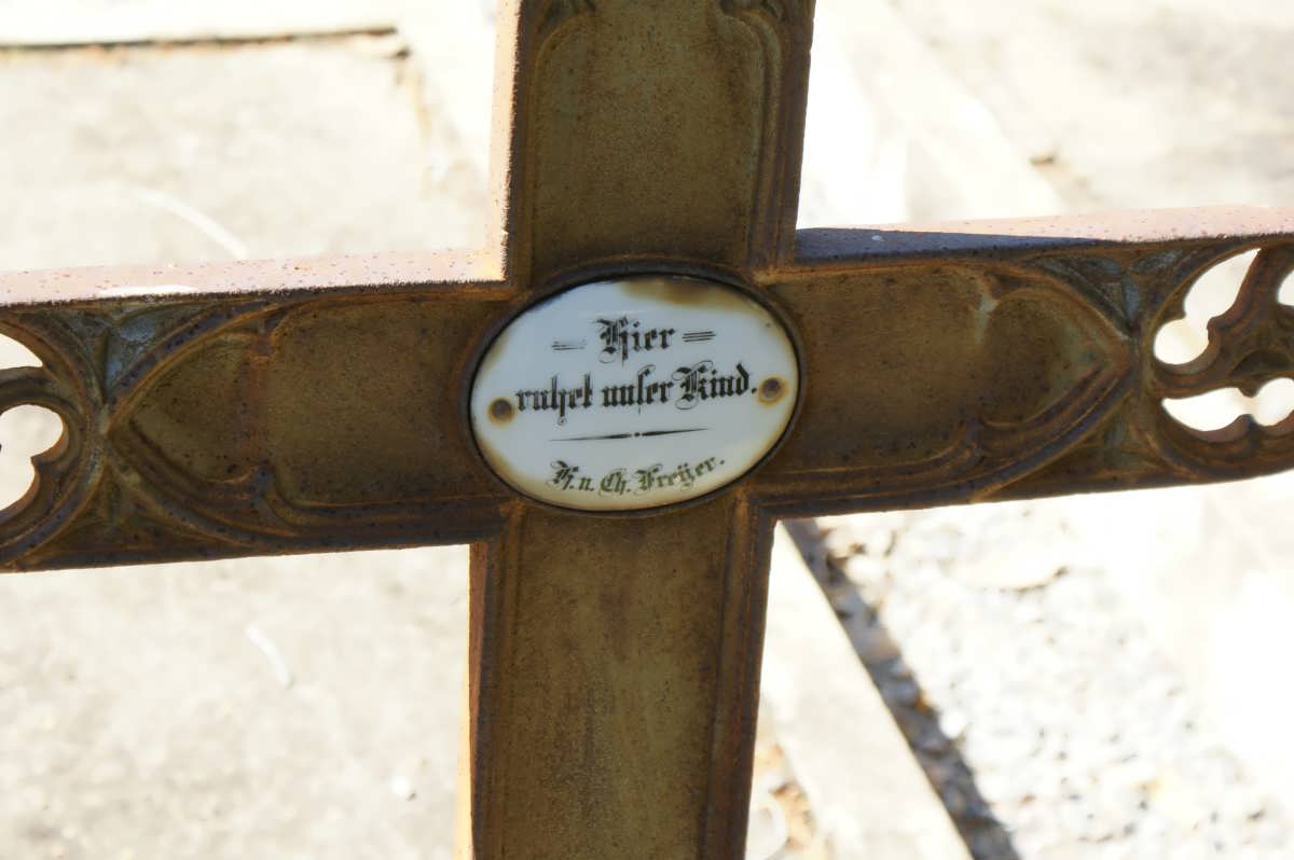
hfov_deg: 22.6
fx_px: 3232
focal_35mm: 90
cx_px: 647
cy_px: 430
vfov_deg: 15.2
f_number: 7.1
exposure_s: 1/125
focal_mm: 60
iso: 200
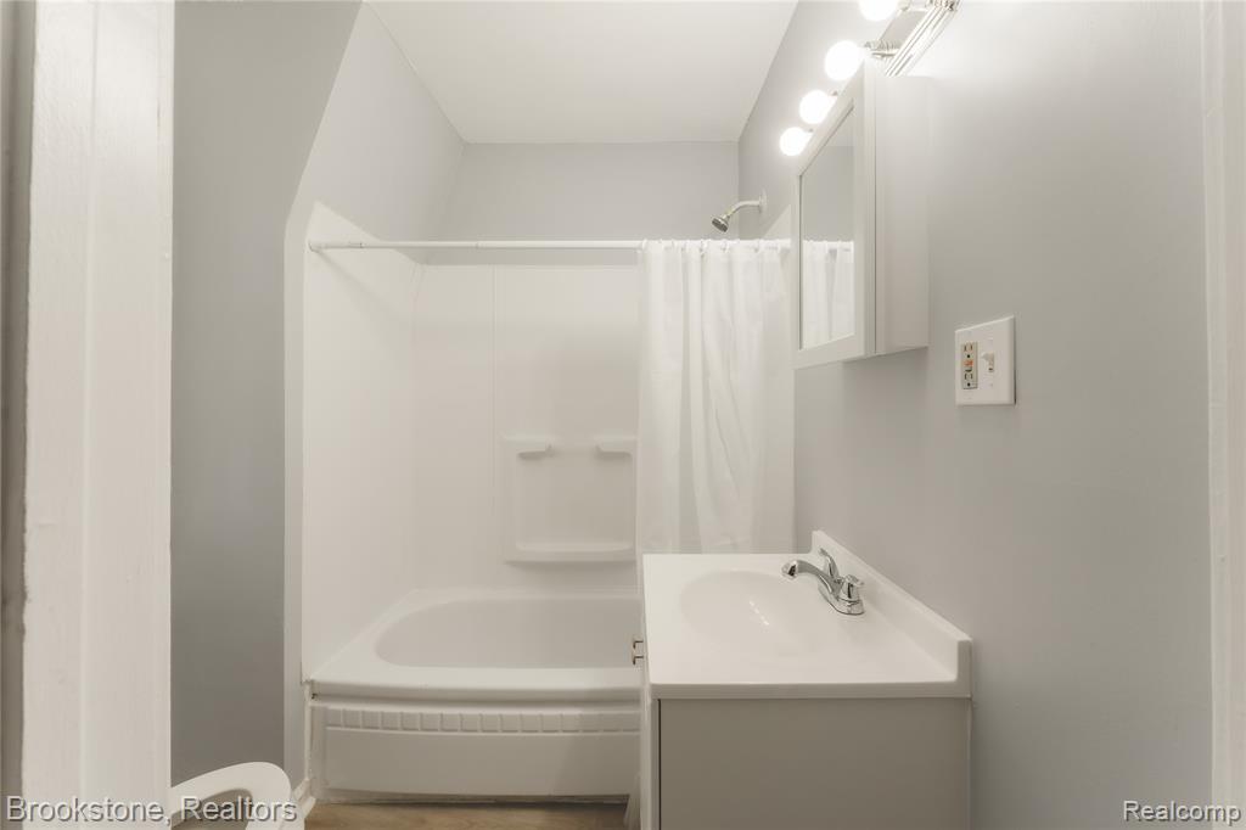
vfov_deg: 81.2
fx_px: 484
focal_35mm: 14
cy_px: 415
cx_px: 623
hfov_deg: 104.3
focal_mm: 14
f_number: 16
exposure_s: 1/6
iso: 320
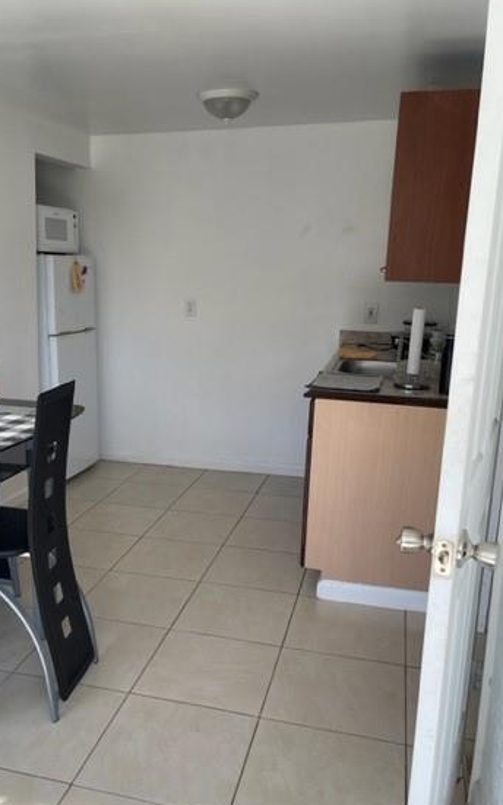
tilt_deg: -12.4
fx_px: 702
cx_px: 178
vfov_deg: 59.7
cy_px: 405
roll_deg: -1.2
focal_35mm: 32
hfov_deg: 39.1
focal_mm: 5.1
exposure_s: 1/155
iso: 32
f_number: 1.6
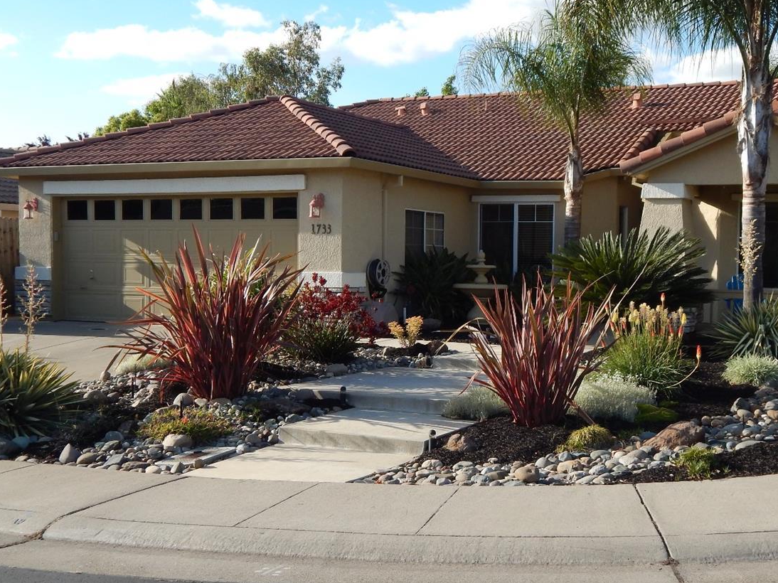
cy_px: 326
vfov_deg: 30.2
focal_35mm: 48
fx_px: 1079
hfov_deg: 39.4
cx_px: 484
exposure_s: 1/800
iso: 125
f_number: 3.3
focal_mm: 6.1
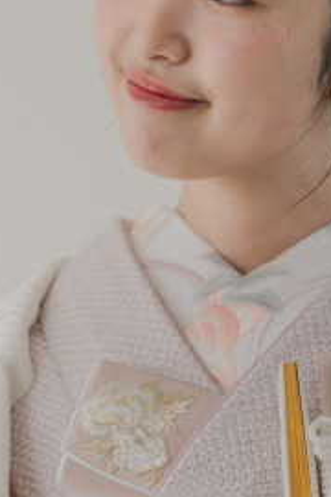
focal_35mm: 213
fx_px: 2937
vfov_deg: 9.5
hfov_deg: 6.4
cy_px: 602
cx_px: 252
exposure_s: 1/250
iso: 200
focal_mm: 48
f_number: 2
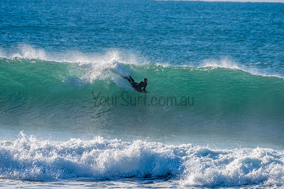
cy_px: 94
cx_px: 142
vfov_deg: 2.2
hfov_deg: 3.4
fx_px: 4831
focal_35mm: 613
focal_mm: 500
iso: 64
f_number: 9
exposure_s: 1/320
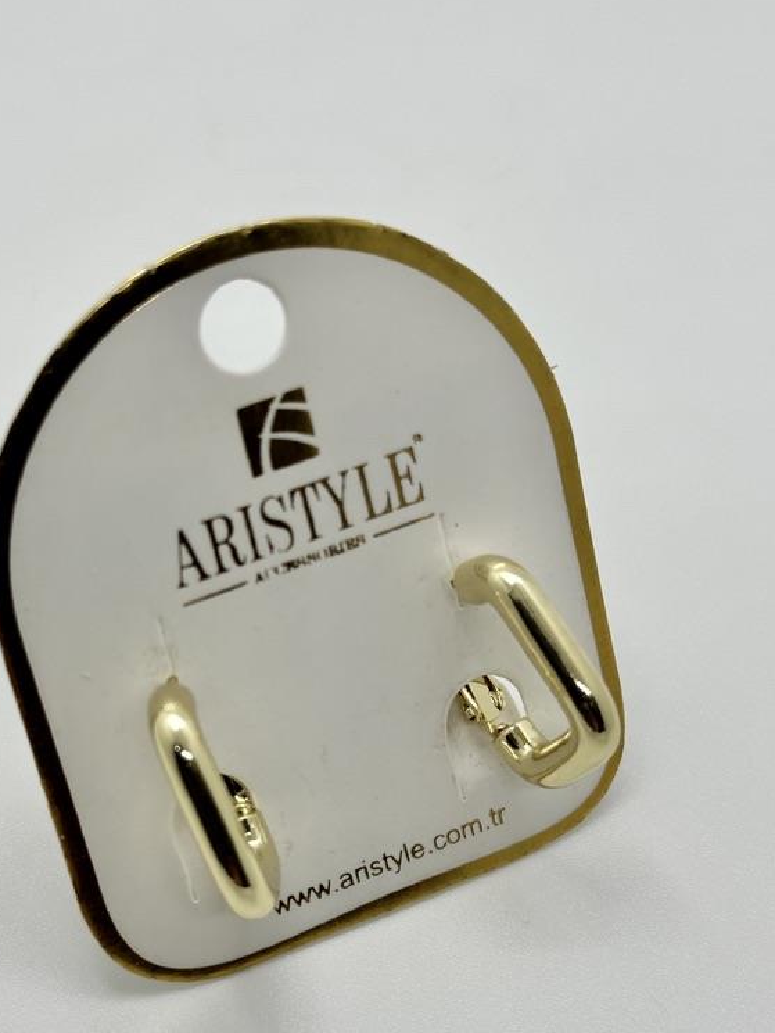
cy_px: 611
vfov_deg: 29.3
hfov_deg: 22.2
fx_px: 1970
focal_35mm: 66
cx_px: 312
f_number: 1.78
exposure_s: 1/216
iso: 50
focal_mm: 6.86
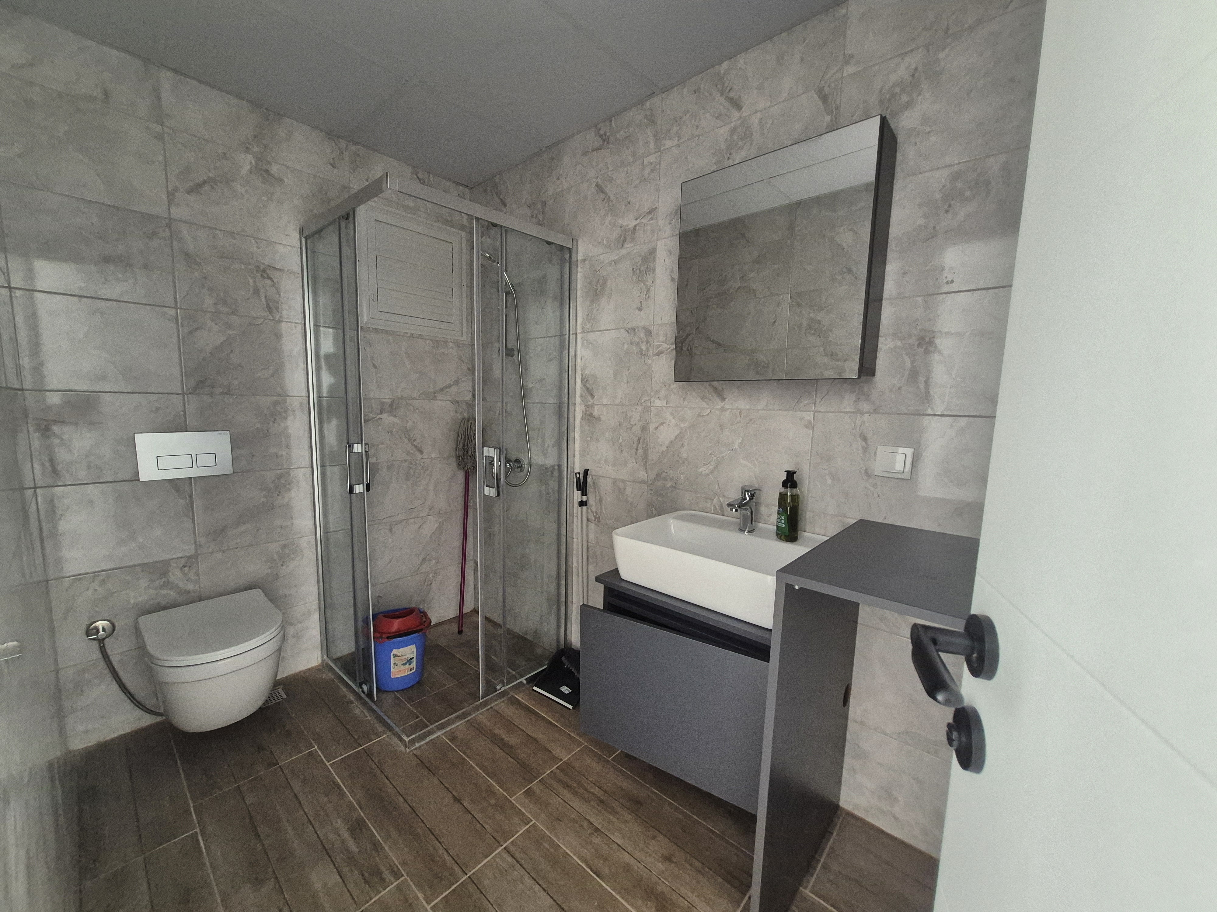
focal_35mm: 13
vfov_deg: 89.9
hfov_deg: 106.2
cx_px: 608
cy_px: 456
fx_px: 457
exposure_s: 1/50
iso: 500
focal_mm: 1.74
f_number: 2.2
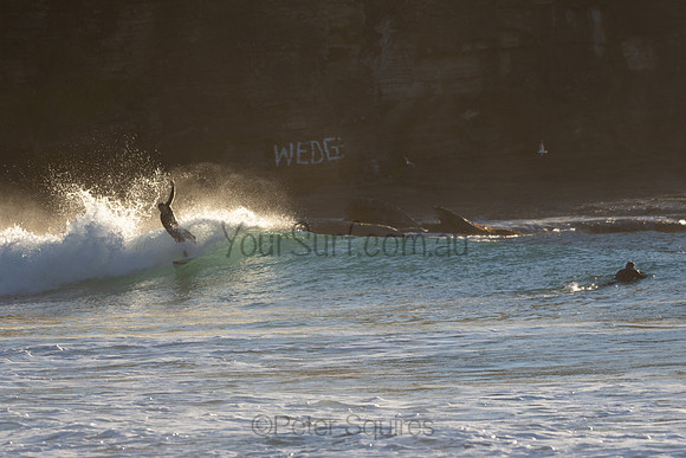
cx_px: 343
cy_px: 229
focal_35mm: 390
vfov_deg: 3.5
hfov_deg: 5.3
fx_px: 7433
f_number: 5.6
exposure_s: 1/640
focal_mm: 260
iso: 110
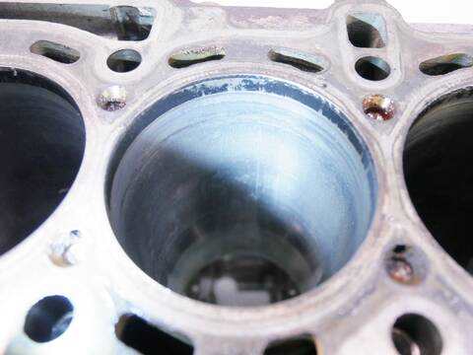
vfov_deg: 46.8
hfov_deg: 60.0
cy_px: 178
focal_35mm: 30
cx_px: 236
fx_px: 410
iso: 1250
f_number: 3.8
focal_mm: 15
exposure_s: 1/60
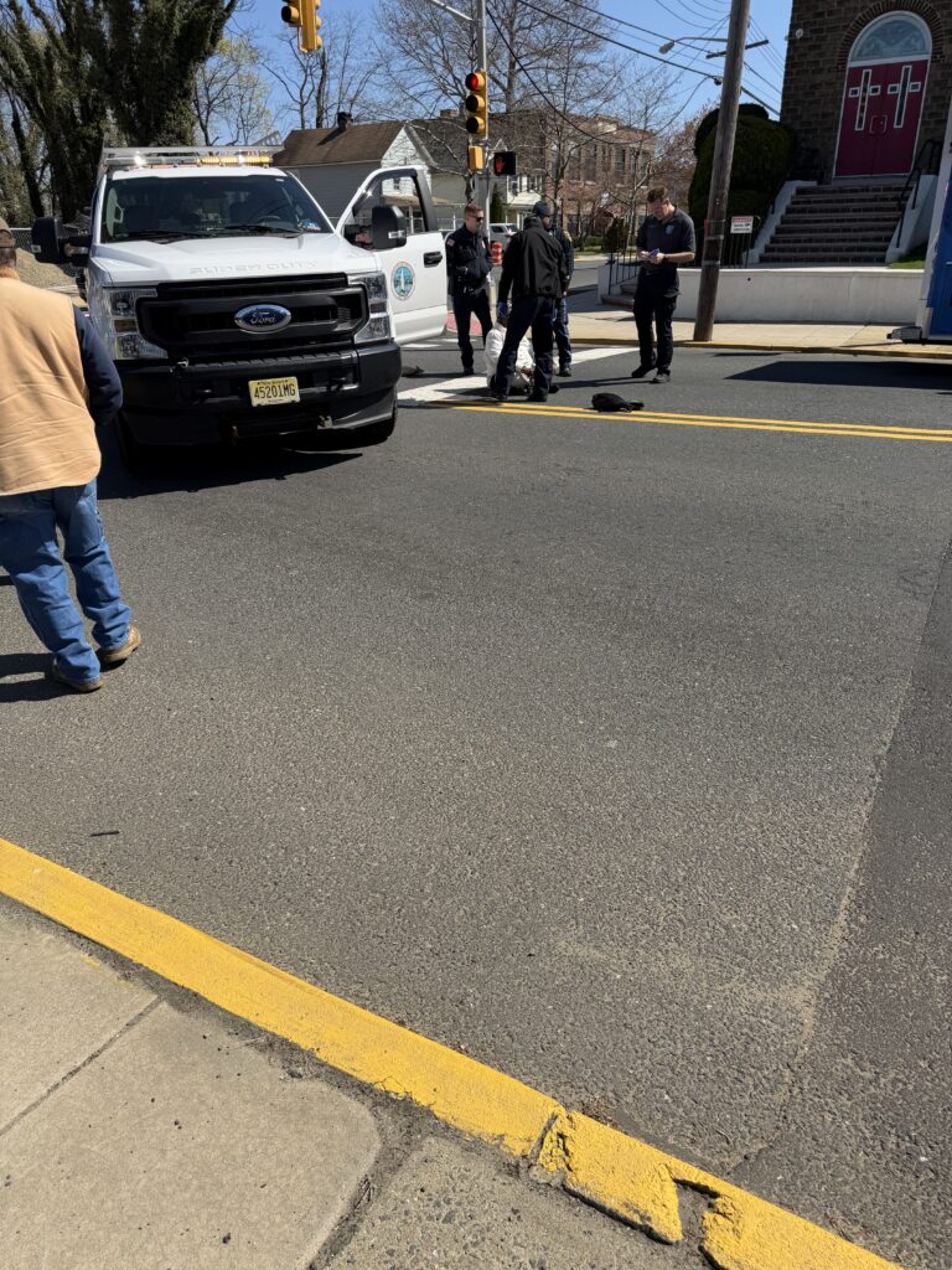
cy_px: 635
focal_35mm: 24
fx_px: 880
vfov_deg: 71.6
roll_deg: -0.7
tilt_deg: -28.5
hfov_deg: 56.8
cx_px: 476
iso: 80
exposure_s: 1/5319
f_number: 1.78
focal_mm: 6.76
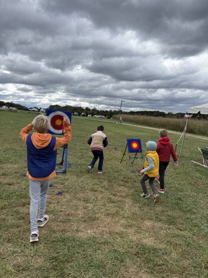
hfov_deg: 56.8
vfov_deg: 71.6
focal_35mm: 24
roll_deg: -3.3
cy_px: 139
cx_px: 104
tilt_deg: -5.7
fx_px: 192
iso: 80
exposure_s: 1/3759
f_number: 1.78
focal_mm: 6.76
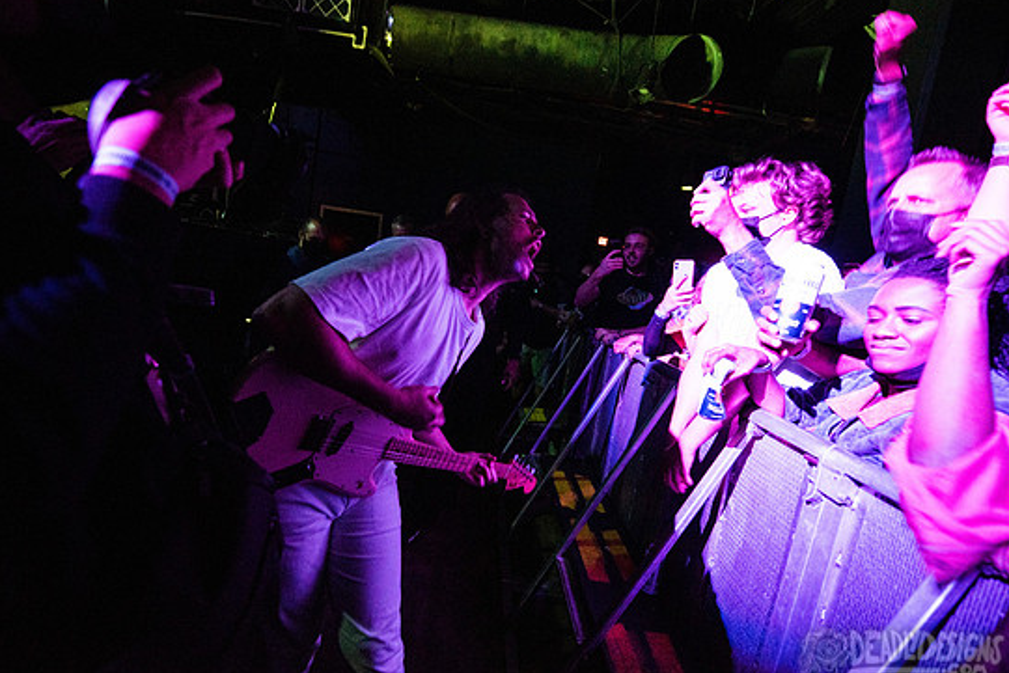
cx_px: 479
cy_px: 335
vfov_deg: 77.4
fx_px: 421
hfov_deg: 100.3
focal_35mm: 15
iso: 1600
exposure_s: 1/80
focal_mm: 14
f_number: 3.2
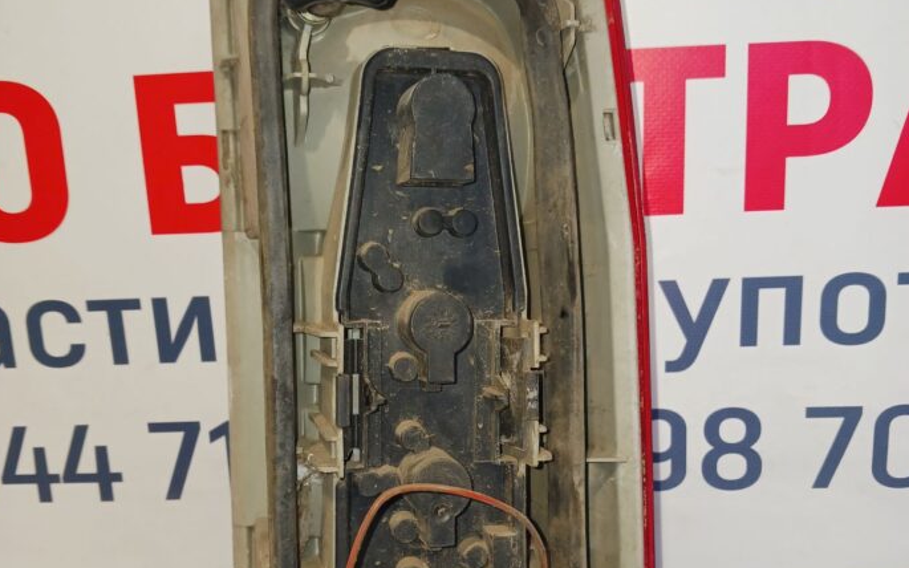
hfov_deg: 50.4
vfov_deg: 32.6
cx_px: 450
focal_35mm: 39
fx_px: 966
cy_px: 352
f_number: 1.8
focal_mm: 4
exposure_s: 1/50
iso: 160
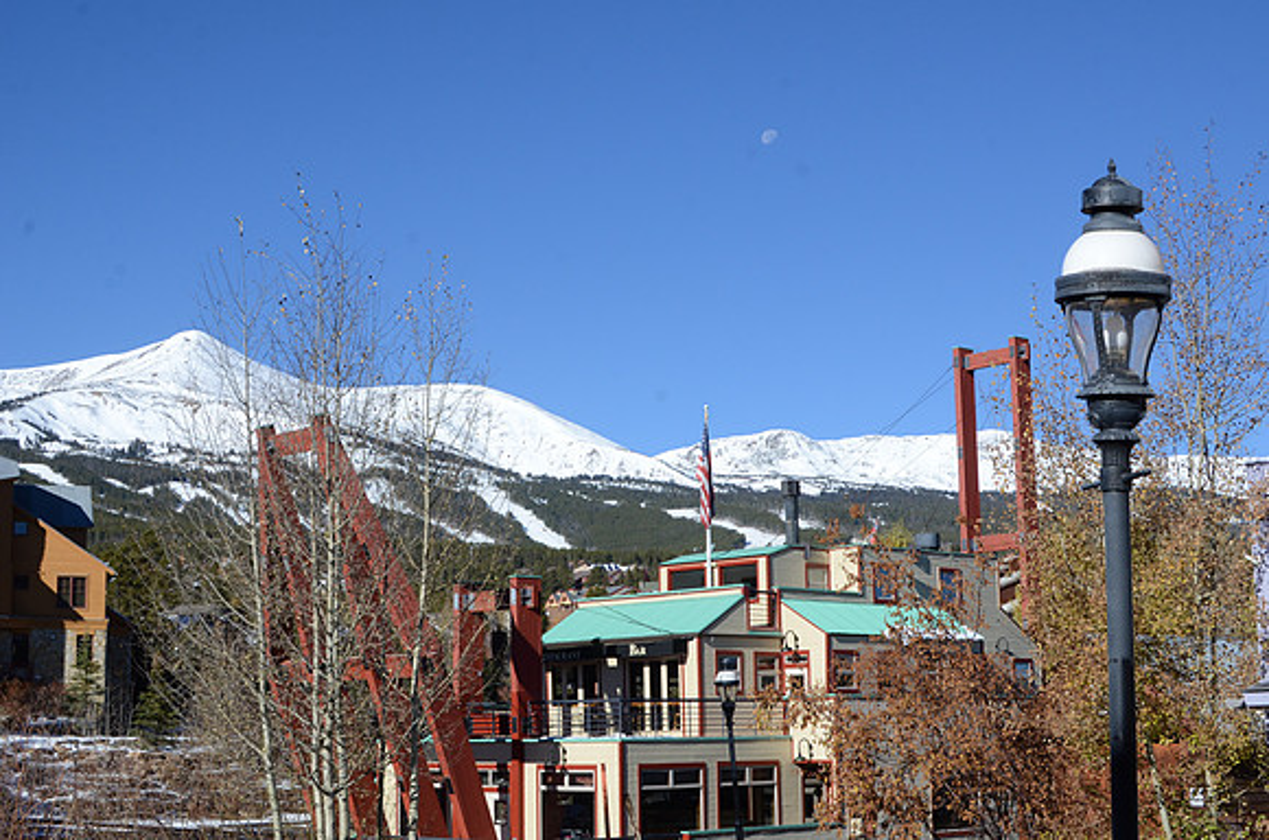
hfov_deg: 37.9
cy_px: 420
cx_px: 634
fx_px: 1847
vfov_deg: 25.6
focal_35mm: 52
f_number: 11
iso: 320
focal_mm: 35
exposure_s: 1/500
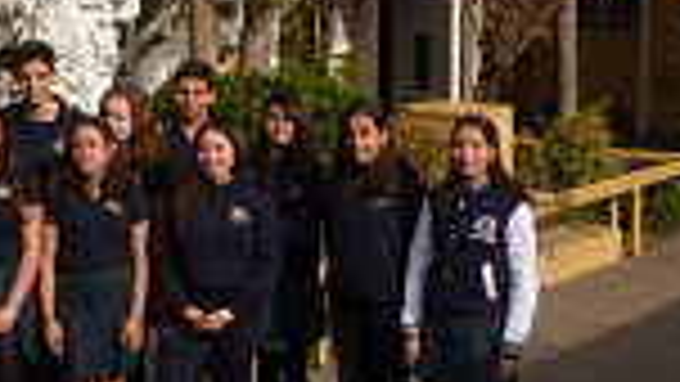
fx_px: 1731
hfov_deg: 21.9
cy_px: 4
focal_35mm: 96
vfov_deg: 12.5
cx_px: 126
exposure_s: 1/250
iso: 100
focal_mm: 4.7
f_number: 7.1
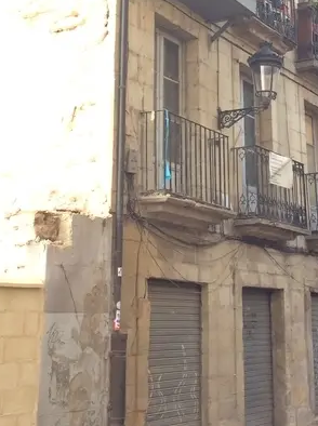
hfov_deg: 21.9
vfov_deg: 28.0
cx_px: 158
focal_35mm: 67
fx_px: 823
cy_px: 50
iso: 40
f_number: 2.4
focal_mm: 3.3
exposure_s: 1/60
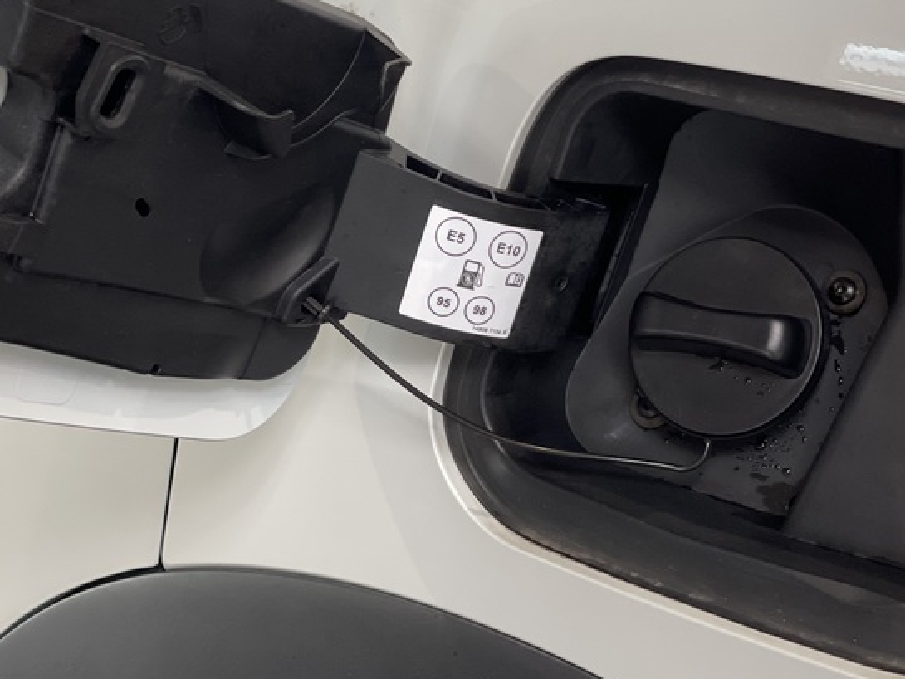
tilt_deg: -24.4
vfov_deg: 15.7
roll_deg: +2.0
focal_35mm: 94
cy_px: 254
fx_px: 2458
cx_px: 518
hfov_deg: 20.8
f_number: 2.2
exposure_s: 1/33
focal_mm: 7.5
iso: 160
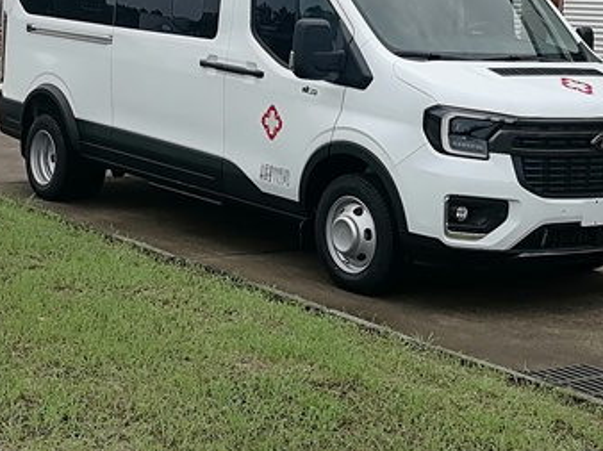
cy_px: 52
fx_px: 836
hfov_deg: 39.5
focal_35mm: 48
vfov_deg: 29.1
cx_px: 368
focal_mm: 5.3
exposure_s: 1/1429
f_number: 1.8
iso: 50
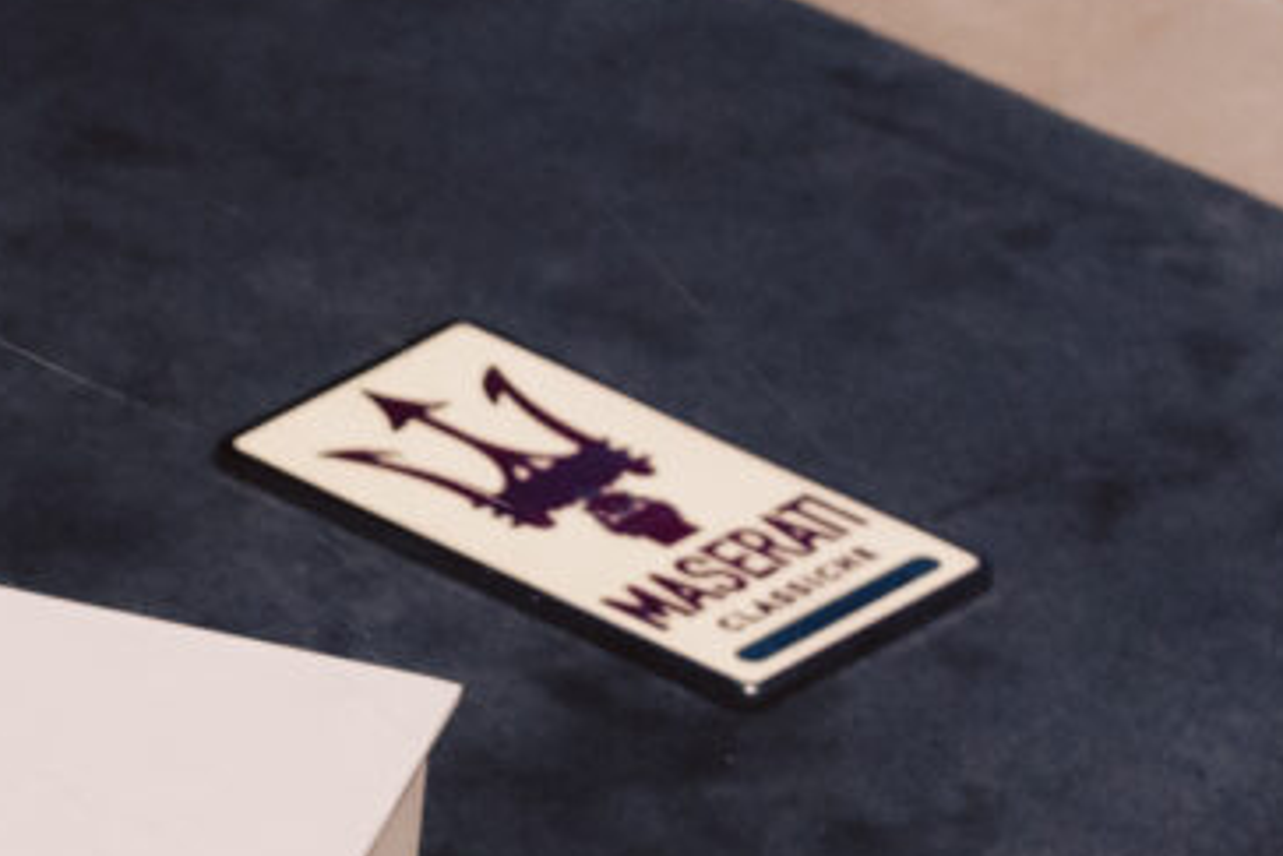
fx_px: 27808
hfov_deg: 2.6
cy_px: 1291
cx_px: -1205
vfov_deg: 1.8
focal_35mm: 780
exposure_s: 1/2500
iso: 500
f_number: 8
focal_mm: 111
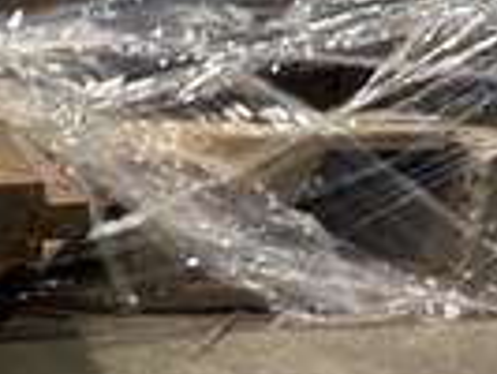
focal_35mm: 72
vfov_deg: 19.2
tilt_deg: -23.2
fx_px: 1035
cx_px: -153
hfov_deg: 23.7
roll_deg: +1.1
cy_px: 456
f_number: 1.78
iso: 200
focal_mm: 6.76
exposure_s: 1/60
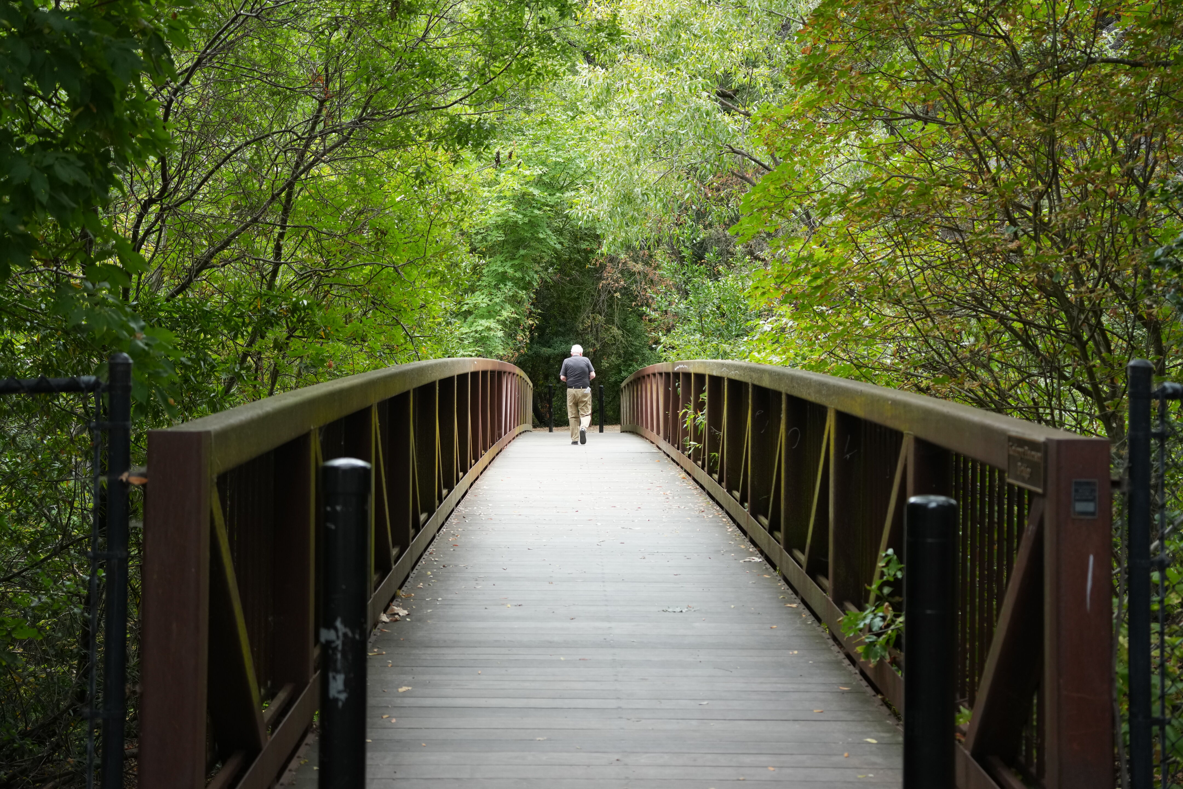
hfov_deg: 39.6
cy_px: 394
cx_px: 592
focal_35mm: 50
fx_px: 1643
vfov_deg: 27.0
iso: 800
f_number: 4.5
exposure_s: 1/500
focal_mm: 50
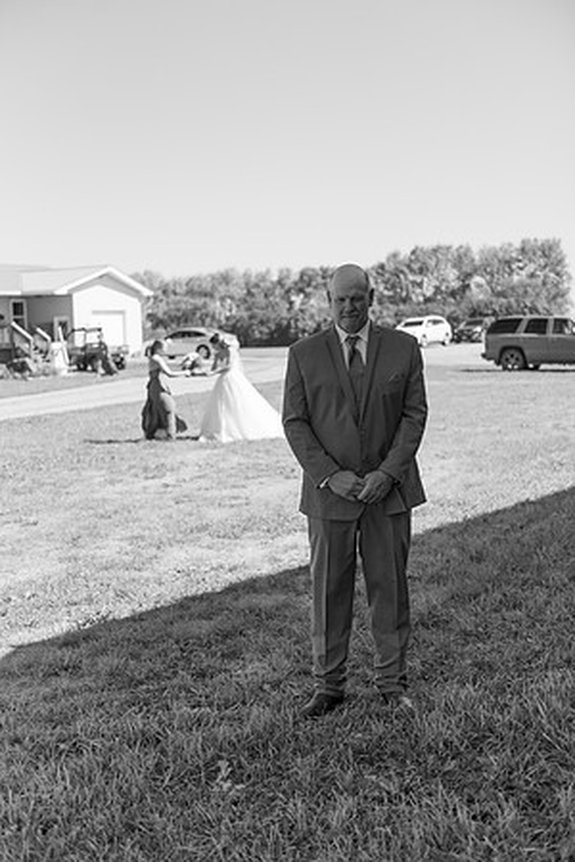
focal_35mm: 44
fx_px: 1054
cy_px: 431
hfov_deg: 30.5
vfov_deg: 44.5
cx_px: 288
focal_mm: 44
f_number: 2.8
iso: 100
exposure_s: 1/2000
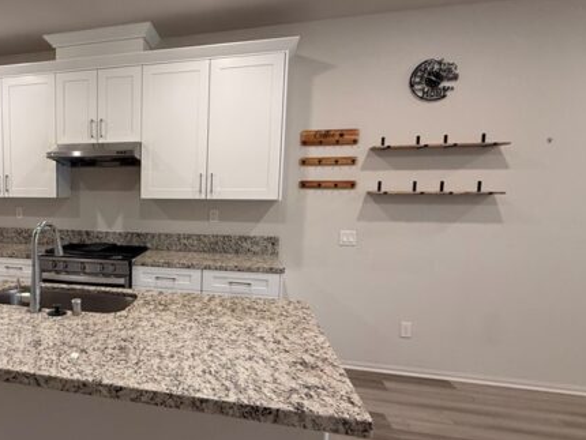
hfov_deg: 63.1
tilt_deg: -5.7
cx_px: 113
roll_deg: -0.4
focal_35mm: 25
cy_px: 238
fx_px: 423
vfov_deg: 54.9
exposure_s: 1/120
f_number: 2.2
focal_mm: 2.22
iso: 250
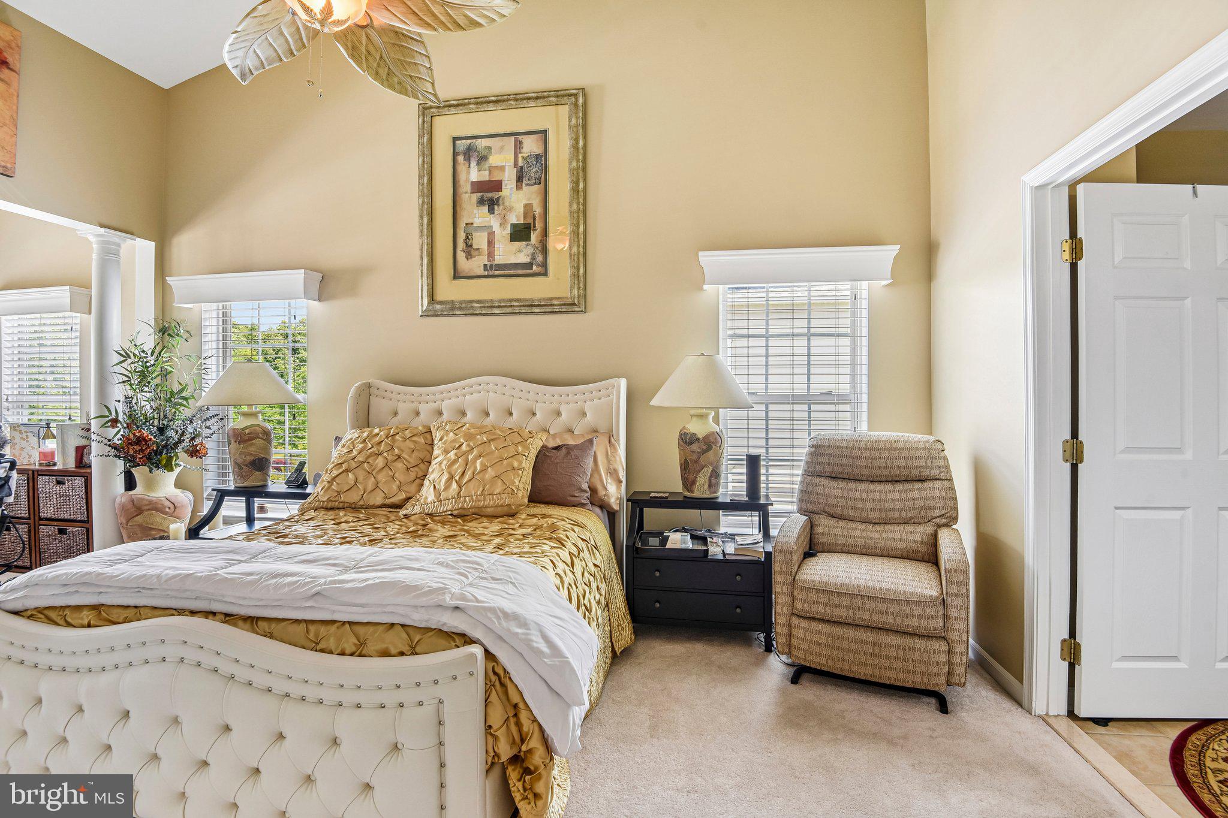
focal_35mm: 16
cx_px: 614
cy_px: 409
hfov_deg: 96.7
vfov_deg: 73.7
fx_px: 546
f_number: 8
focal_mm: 16
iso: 400
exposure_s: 1/13
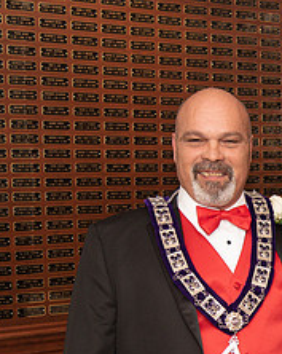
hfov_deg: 13.8
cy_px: 277
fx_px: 1129
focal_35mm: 108
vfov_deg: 17.7
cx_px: 352
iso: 800
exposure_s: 1/200
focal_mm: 44
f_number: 4
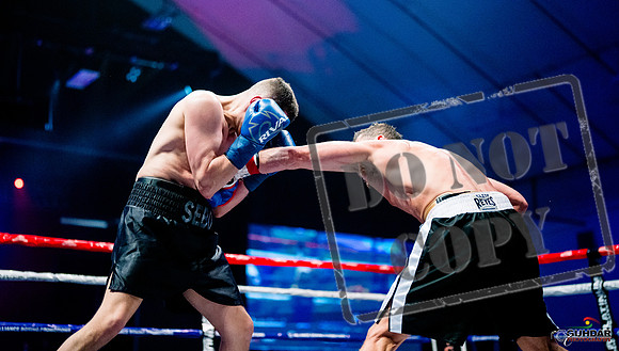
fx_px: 973
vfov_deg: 20.4
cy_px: 135
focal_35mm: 59
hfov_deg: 35.3
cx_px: 325
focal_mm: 50
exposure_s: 1/1600
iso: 6400
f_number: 1.4
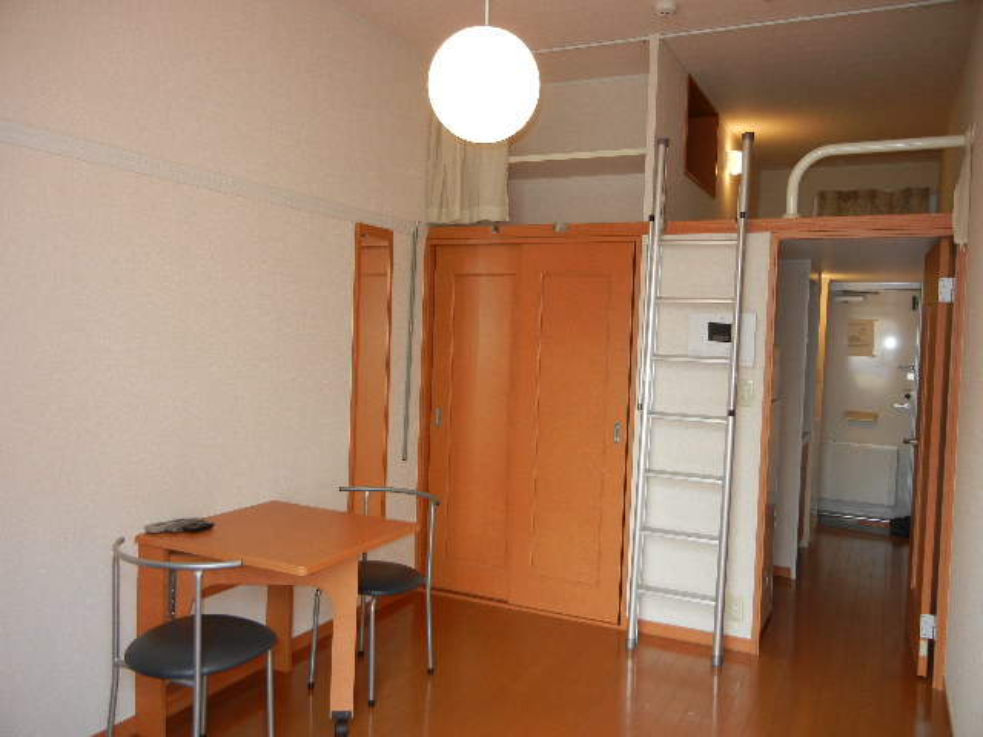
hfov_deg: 60.0
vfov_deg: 46.8
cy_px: 368
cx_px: 492
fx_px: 852
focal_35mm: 30
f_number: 3.5
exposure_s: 1/33
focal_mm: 5.4
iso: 160
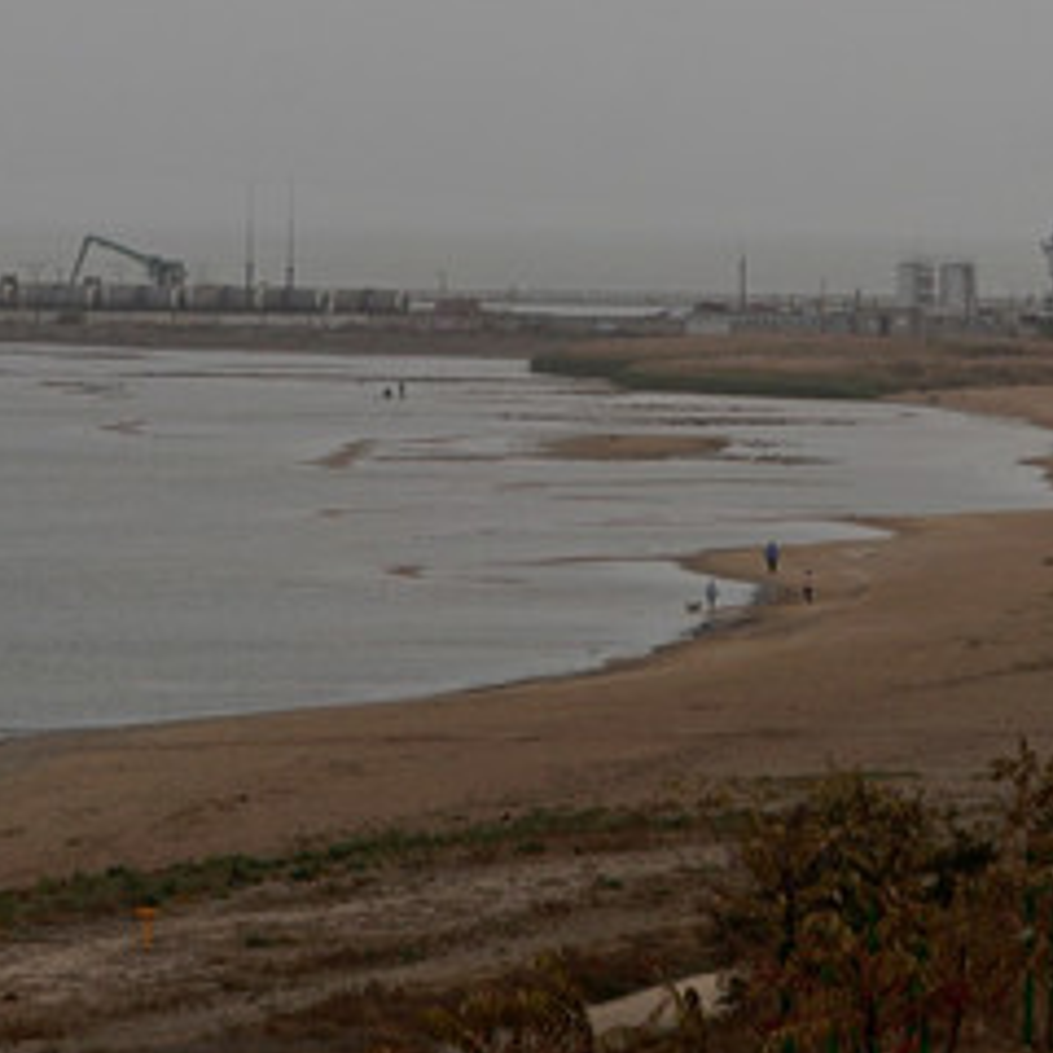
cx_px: 434
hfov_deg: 5.7
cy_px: 136
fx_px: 10531
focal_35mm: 306
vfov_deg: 5.7
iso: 100
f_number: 7.1
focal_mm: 90
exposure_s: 1/250
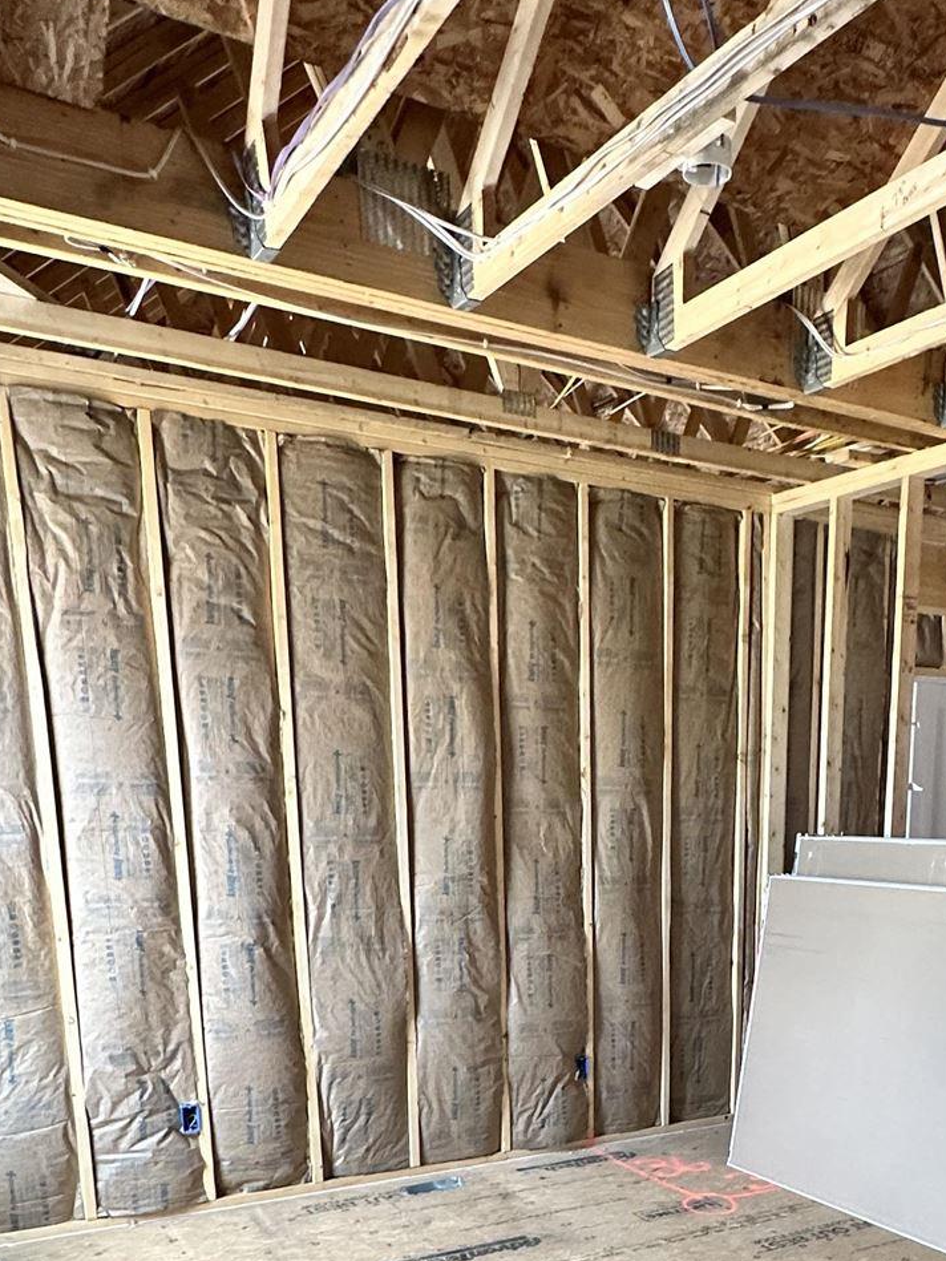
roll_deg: -0.9
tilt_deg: -12.5
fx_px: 1239
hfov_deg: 41.0
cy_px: 1096
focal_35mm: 34
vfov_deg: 49.1
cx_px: 667
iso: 320
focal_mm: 2.22
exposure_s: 1/71
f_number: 2.2
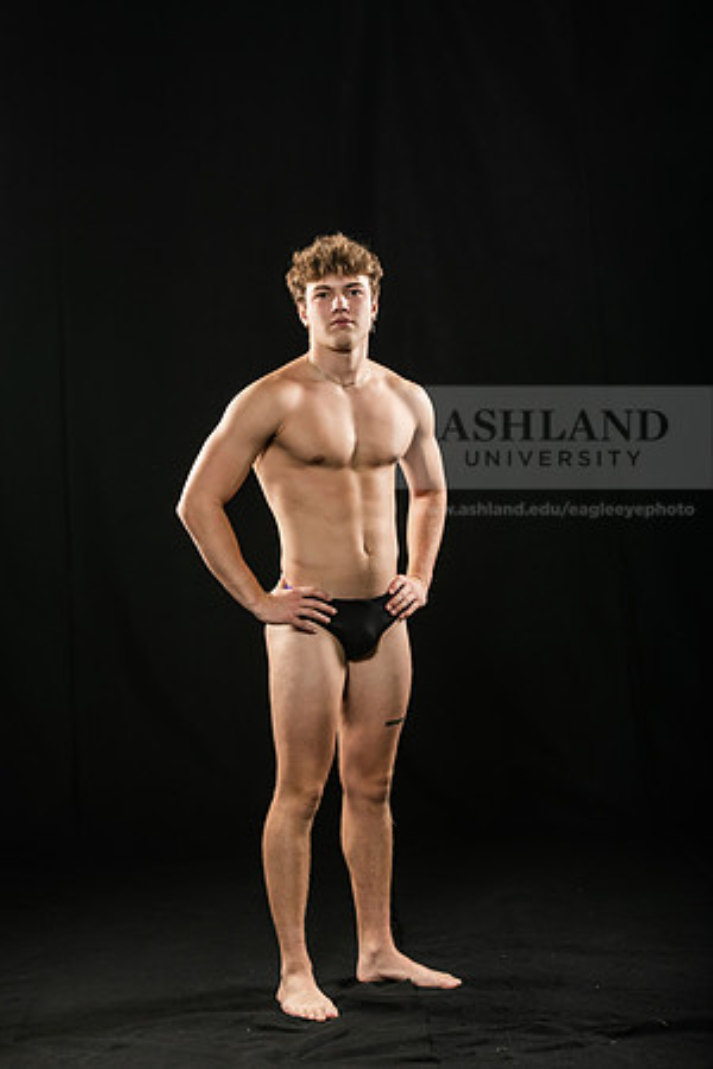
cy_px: 534
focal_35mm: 95
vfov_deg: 21.5
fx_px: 2822
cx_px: 356
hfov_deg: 14.4
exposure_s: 1/250
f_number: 5.6
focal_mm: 95
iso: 320
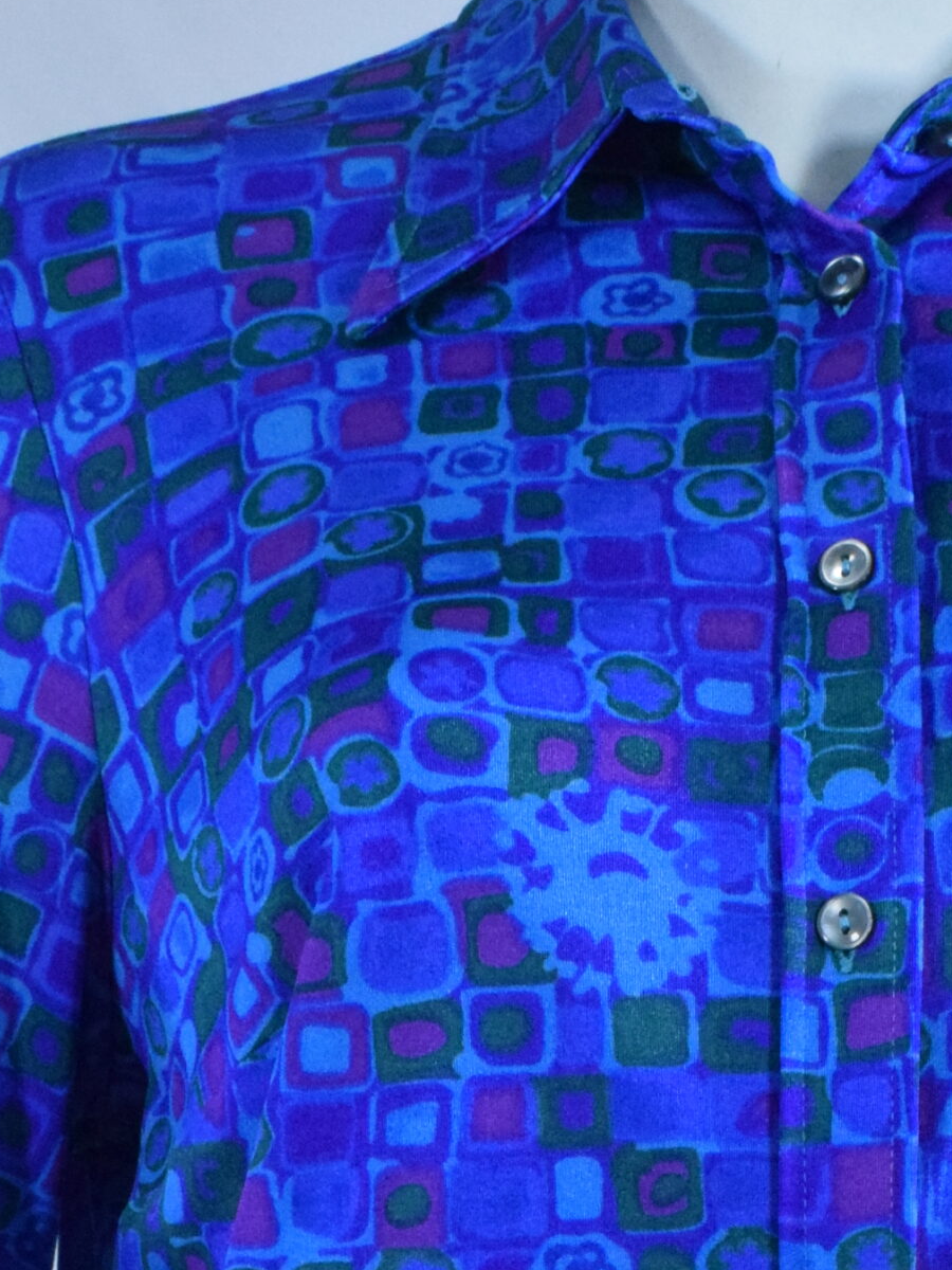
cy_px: 1476
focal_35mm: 140
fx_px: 5119
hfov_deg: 10.6
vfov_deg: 13.8
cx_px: 652
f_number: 11
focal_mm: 29
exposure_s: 1/200
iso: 3200
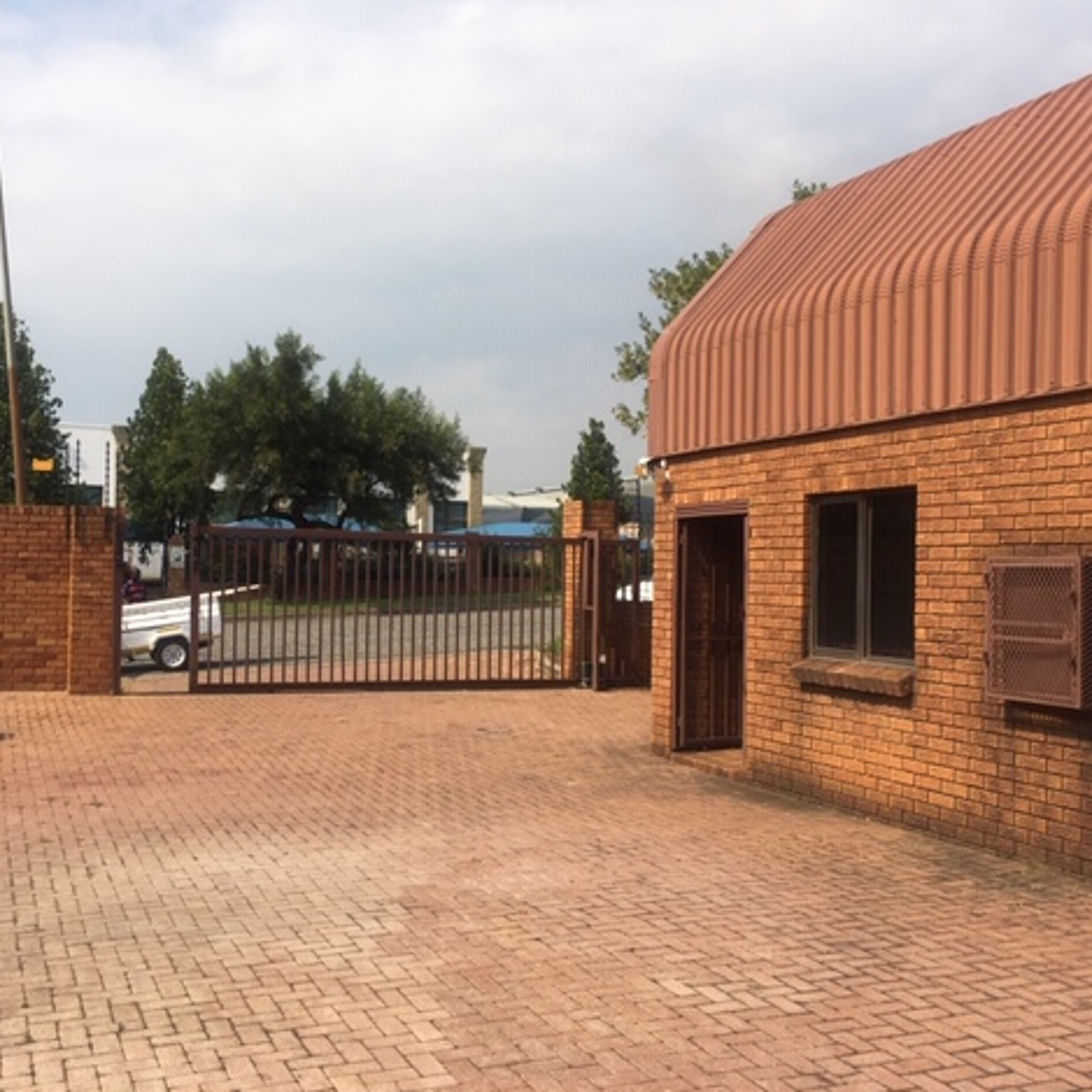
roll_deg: -0.6
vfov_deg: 47.2
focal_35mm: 35
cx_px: 466
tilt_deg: +1.6
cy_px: 547
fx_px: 1249
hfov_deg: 47.1
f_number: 2.2
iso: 25
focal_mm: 4.15
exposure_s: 1/2481
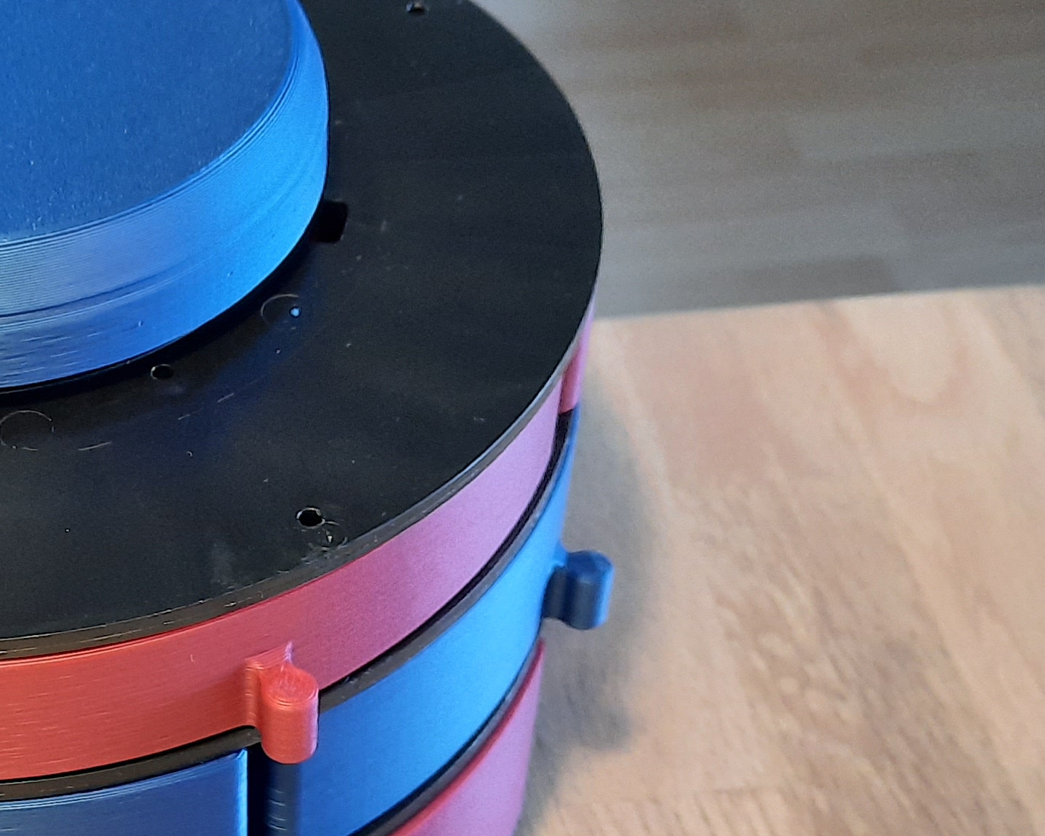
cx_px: 93
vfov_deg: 22.3
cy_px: 599
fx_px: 2103
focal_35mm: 68
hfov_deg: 26.9
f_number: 2
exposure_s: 1/50
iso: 250
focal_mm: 4.6
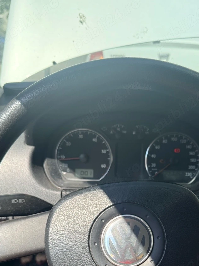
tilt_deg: -25.3
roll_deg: -4.4
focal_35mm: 38
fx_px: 291
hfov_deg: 37.4
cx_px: 127
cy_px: 201
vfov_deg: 47.1
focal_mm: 6.76
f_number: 1.78
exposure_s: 1/2110
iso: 100
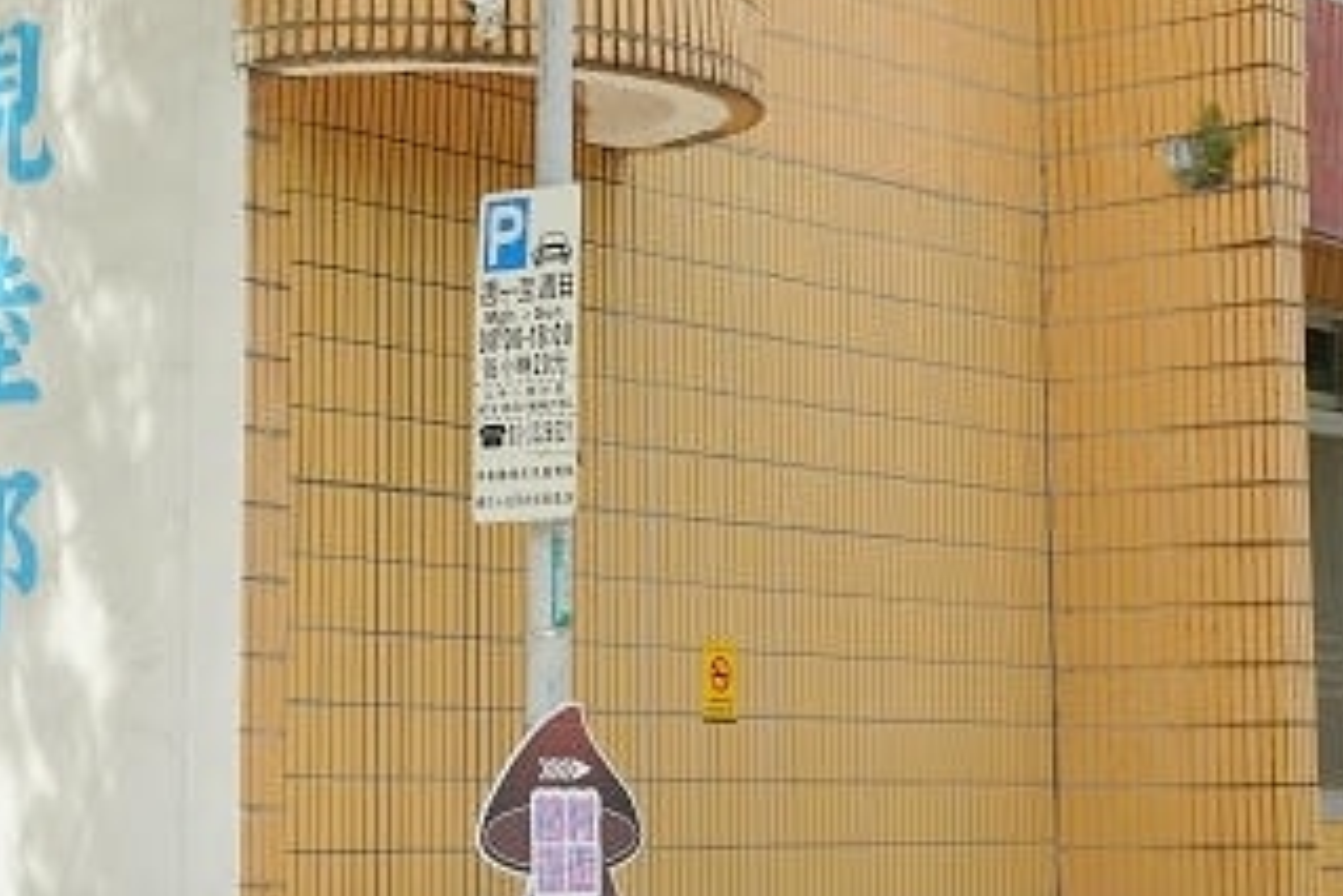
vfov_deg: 12.3
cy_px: -177
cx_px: 366
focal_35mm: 109
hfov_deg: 18.6
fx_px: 4068
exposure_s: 1/125
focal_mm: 29
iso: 100
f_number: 5.6
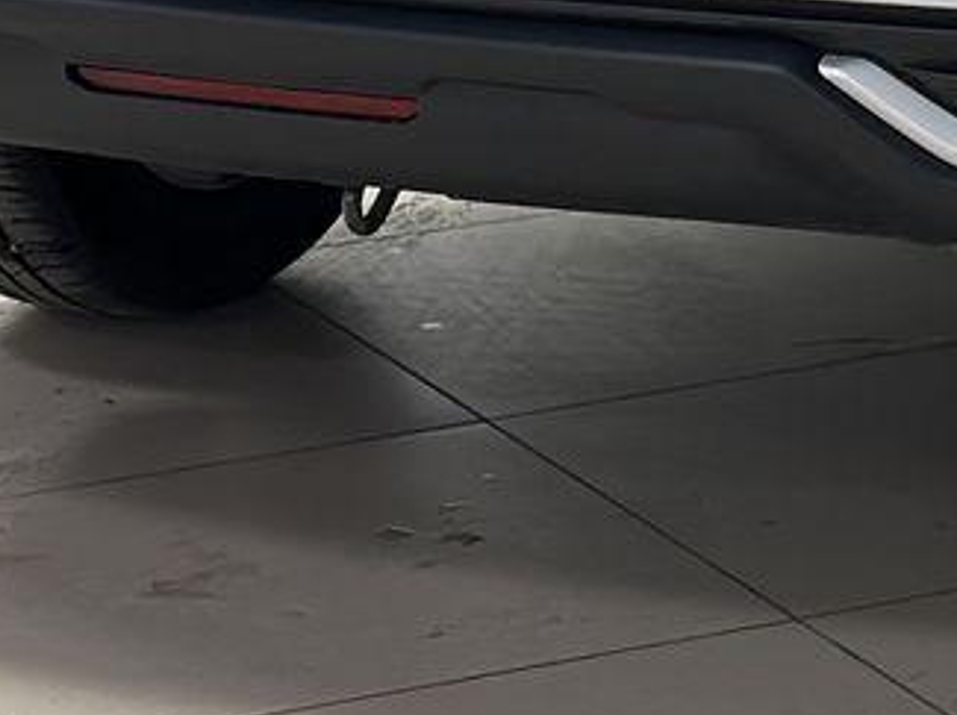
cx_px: 1098
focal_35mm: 213
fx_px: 5882
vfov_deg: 6.8
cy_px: -409
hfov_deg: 9.2
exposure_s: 1/100
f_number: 1.78
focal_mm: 6.86
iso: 160
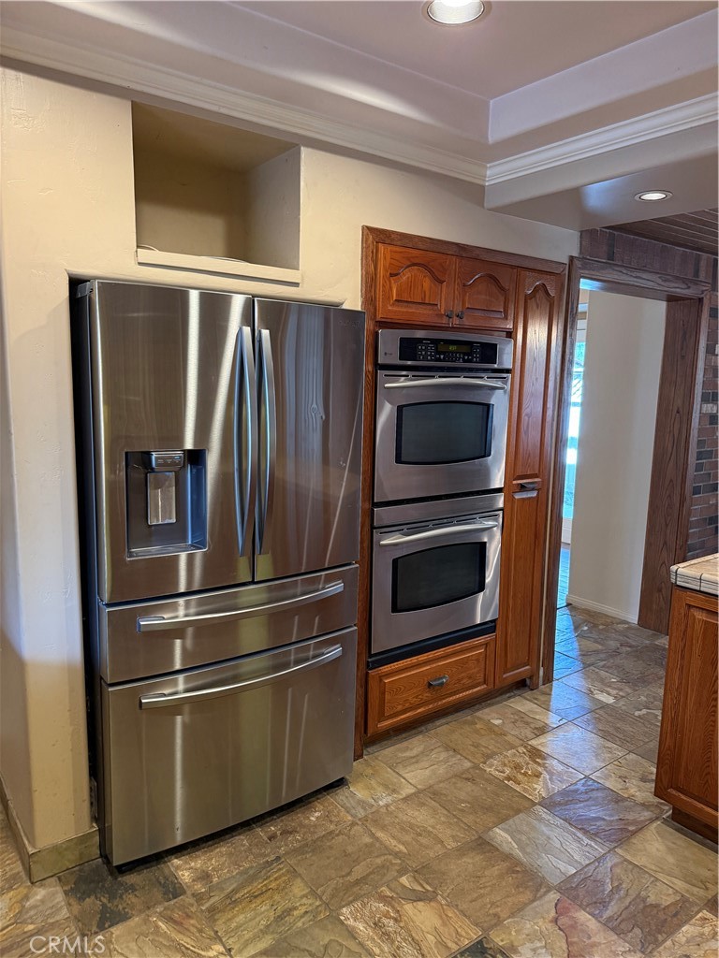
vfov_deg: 71.6
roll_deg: -2.2
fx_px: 665
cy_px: 479
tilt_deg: -7.5
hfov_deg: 56.8
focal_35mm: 24
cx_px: 360
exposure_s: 1/60
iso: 400
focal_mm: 6.76
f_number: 1.78
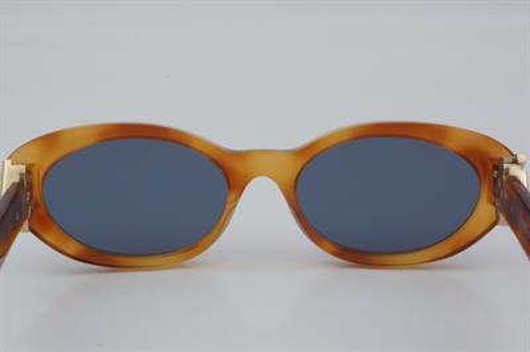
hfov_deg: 24.6
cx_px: 265
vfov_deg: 16.5
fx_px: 1214
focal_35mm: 82
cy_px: 176
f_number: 32
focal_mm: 55
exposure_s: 1/4
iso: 100
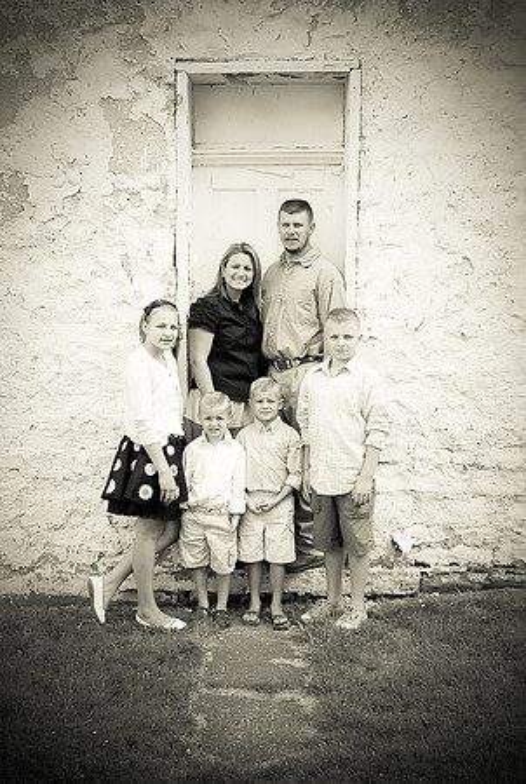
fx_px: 818
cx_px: 263
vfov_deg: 51.2
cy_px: 392
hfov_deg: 35.6
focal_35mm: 38
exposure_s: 1/200
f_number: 6.3
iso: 200
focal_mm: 25
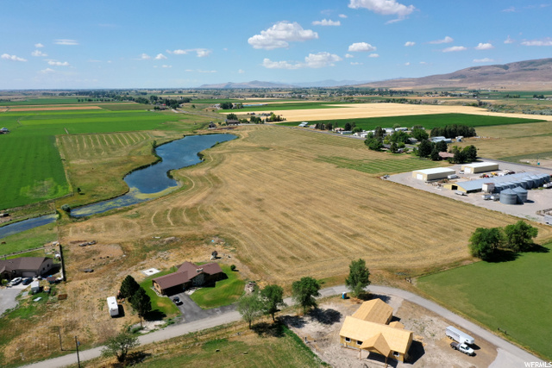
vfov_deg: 46.4
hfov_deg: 65.5
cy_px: 184
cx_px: 276
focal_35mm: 28
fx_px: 429
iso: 100
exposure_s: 1/640
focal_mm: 10.26
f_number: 6.3
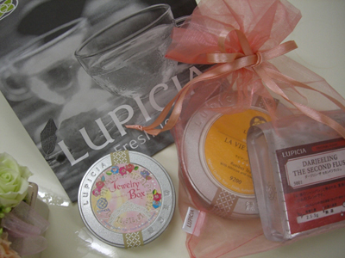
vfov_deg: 37.7
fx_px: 379
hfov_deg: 49.0
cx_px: 172
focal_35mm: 38
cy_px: 129
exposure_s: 1/60
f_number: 2.7
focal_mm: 6.2
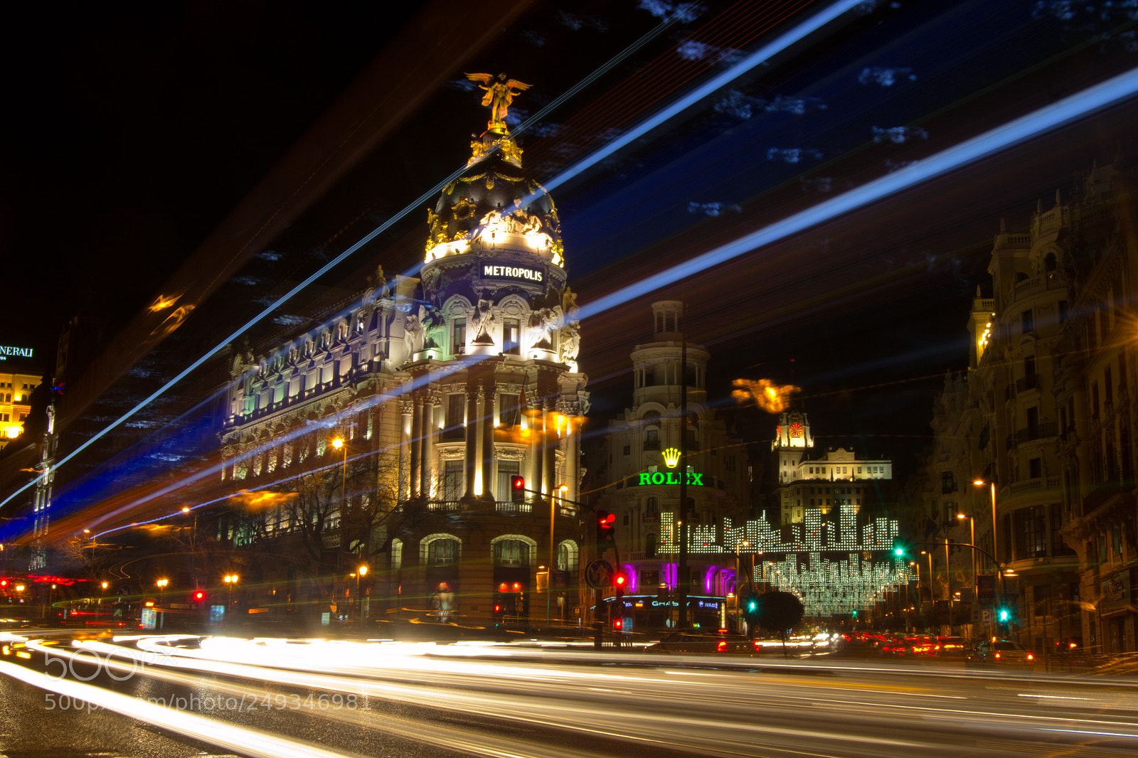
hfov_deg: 43.6
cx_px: 569
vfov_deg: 29.9
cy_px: 379
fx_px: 1422
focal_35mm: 45
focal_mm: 30
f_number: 25
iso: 100
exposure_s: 13
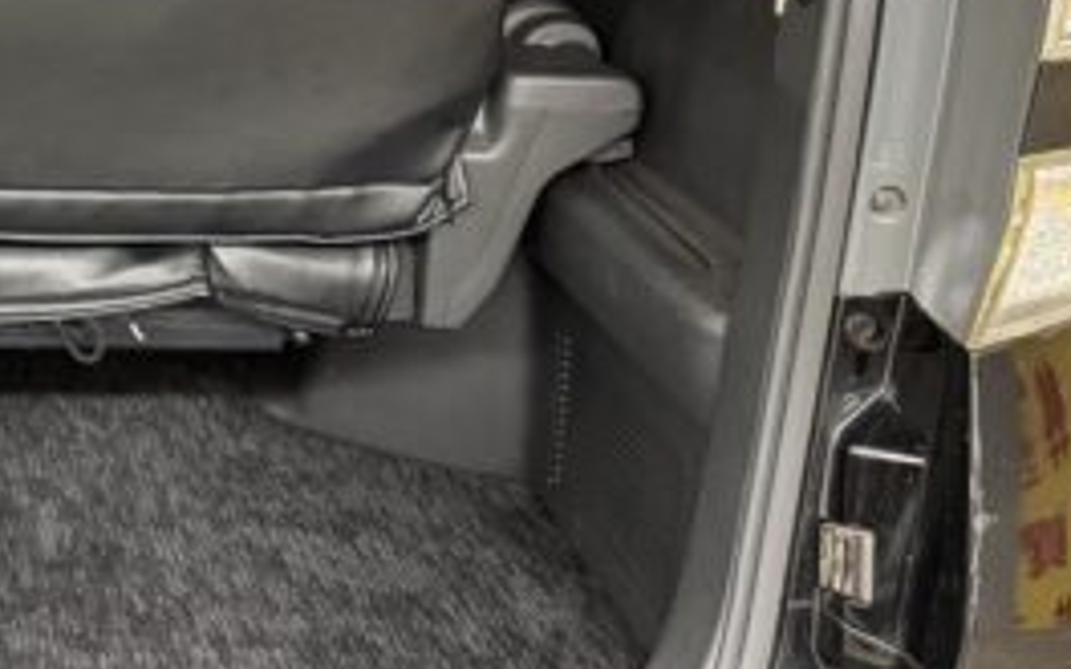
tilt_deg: -13.4
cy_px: -142
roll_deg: +0.0
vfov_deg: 16.2
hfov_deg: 24.2
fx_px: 2247
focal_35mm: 77
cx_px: -231
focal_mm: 6.76
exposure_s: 1/50
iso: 800
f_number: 1.78
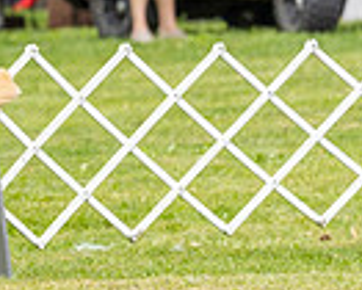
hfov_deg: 2.8
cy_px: -25
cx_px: -316
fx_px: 7366
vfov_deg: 2.3
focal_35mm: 687
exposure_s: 1/640
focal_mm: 142
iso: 400
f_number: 4.5
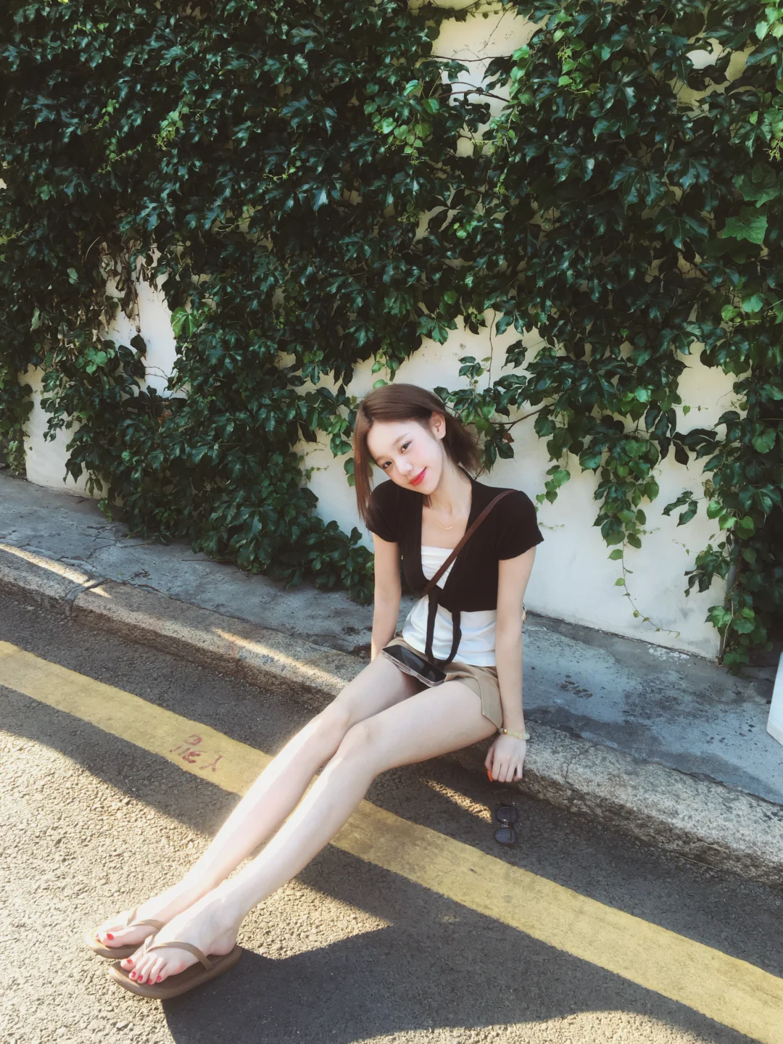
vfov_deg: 61.7
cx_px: 392
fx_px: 875
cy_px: 522
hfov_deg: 48.2
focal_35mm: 29
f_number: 2.2
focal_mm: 4.15
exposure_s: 1/100
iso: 32
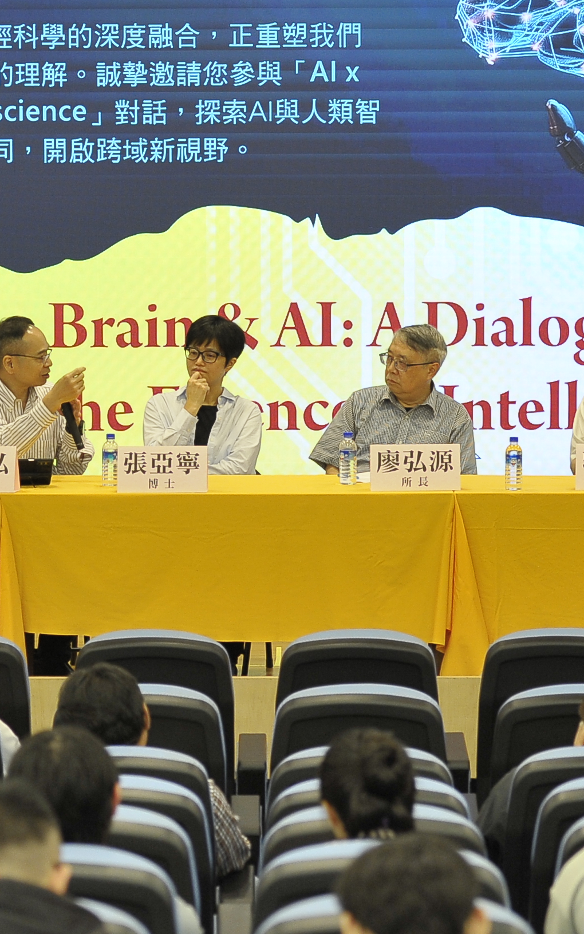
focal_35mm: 186
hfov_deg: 7.1
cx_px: 207
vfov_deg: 11.3
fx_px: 4734
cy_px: 491
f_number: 2.8
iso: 1000
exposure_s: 1/125
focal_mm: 70
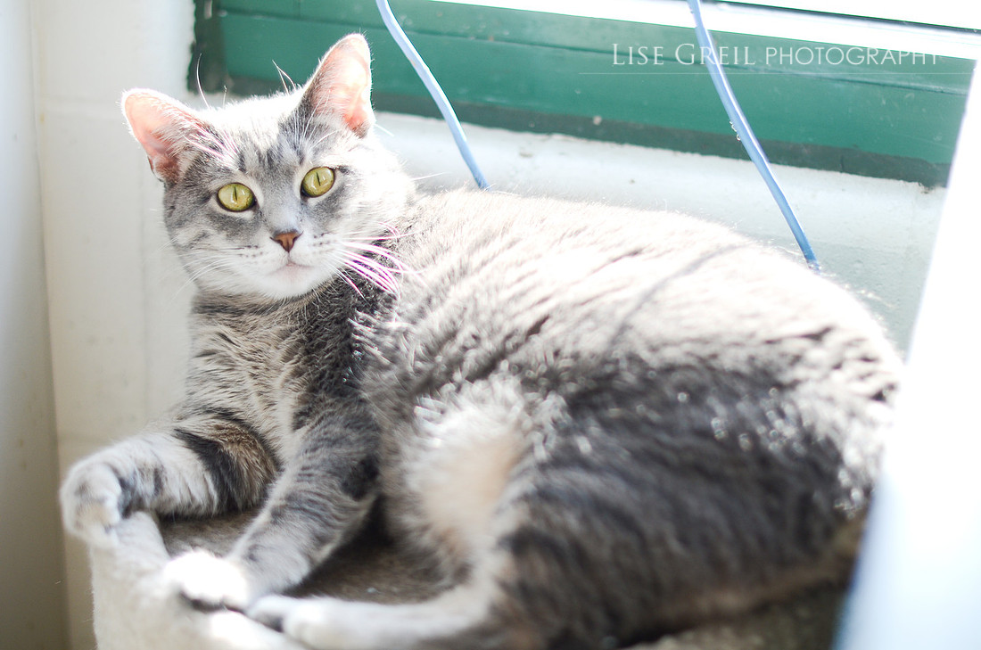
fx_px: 2040
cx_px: 490
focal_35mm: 75
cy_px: 325
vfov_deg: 18.1
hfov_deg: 27.0
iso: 200
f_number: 1.8
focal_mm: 50
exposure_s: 1/1000
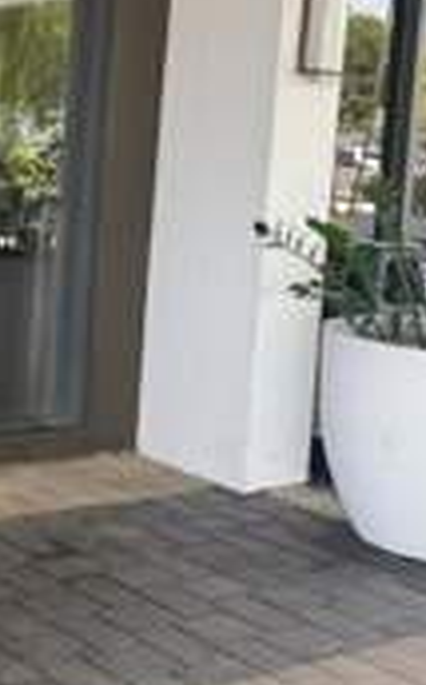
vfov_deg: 28.9
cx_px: -135
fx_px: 1323
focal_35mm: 71
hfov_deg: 17.1
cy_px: 239
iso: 64
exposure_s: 1/174
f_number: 1.78
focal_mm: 6.76
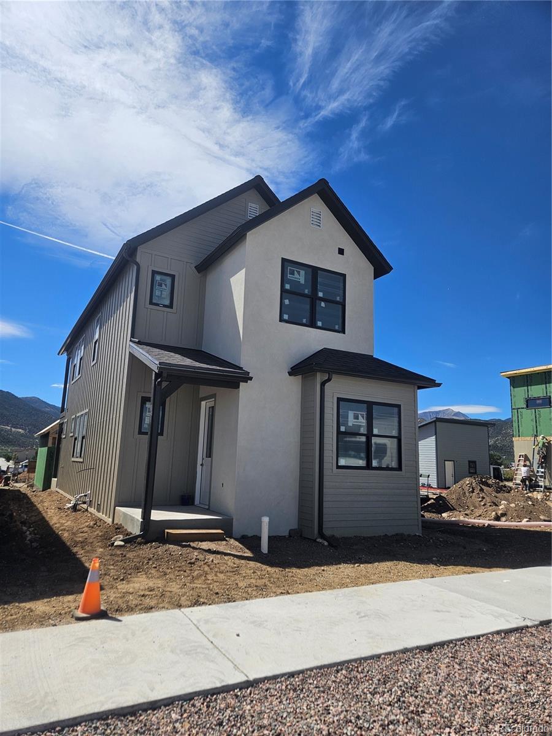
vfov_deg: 73.9
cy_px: 368
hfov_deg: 58.9
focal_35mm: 23
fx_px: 489
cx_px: 276
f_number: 1.8
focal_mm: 5.4
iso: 25
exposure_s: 1/2476
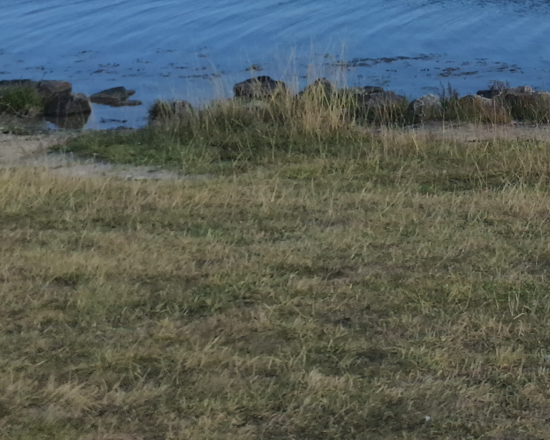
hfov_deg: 15.7
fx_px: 1563
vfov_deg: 14.3
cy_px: -324
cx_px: 1107
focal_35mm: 96
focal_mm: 5.54
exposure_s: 1/1653
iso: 40
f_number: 1.8
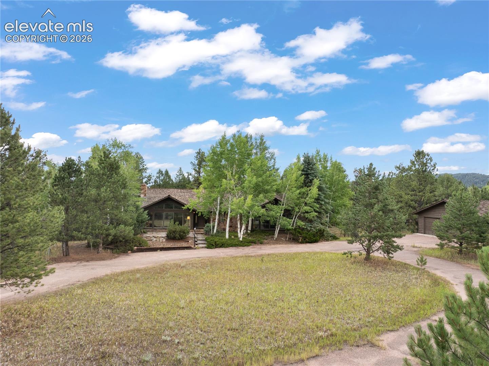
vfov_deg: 56.8
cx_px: 244
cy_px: 183
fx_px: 339
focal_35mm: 24
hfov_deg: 71.6
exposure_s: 1/120
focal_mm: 12.29
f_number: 2.8
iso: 150
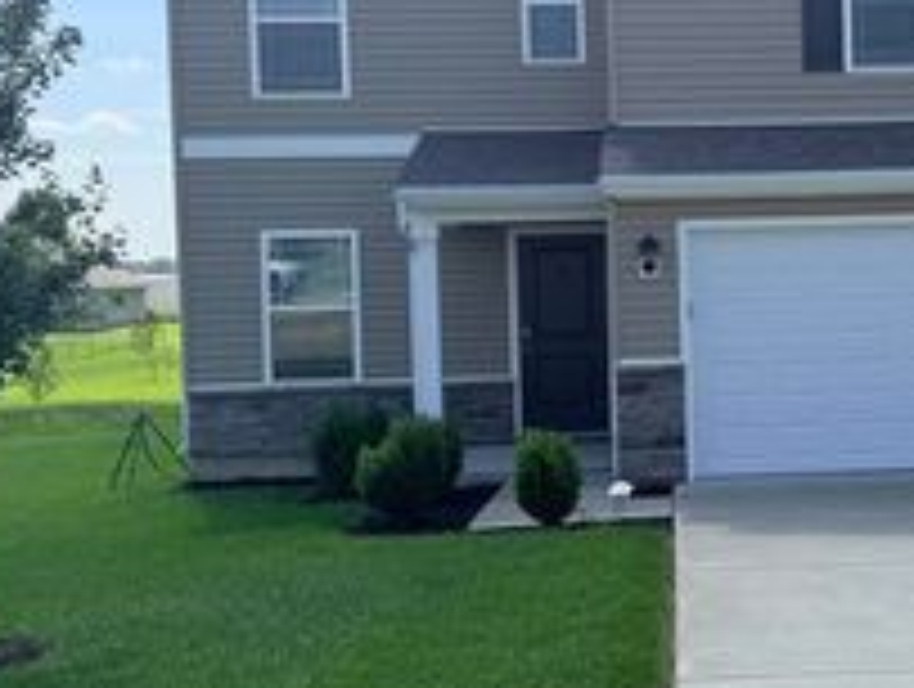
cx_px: 774
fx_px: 1561
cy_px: 304
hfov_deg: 31.5
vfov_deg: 24.9
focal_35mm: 59
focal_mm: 6.76
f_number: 1.78
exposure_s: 1/4405
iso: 100
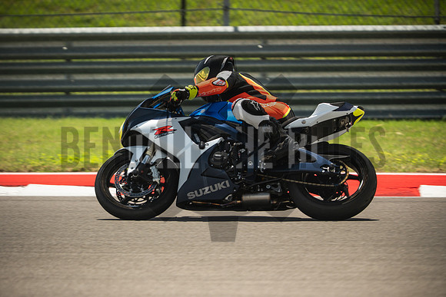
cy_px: 148
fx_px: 5204
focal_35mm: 420
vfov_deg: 3.3
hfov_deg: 4.9
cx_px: 223
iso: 320
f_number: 2.8
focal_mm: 280
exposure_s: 1/1600
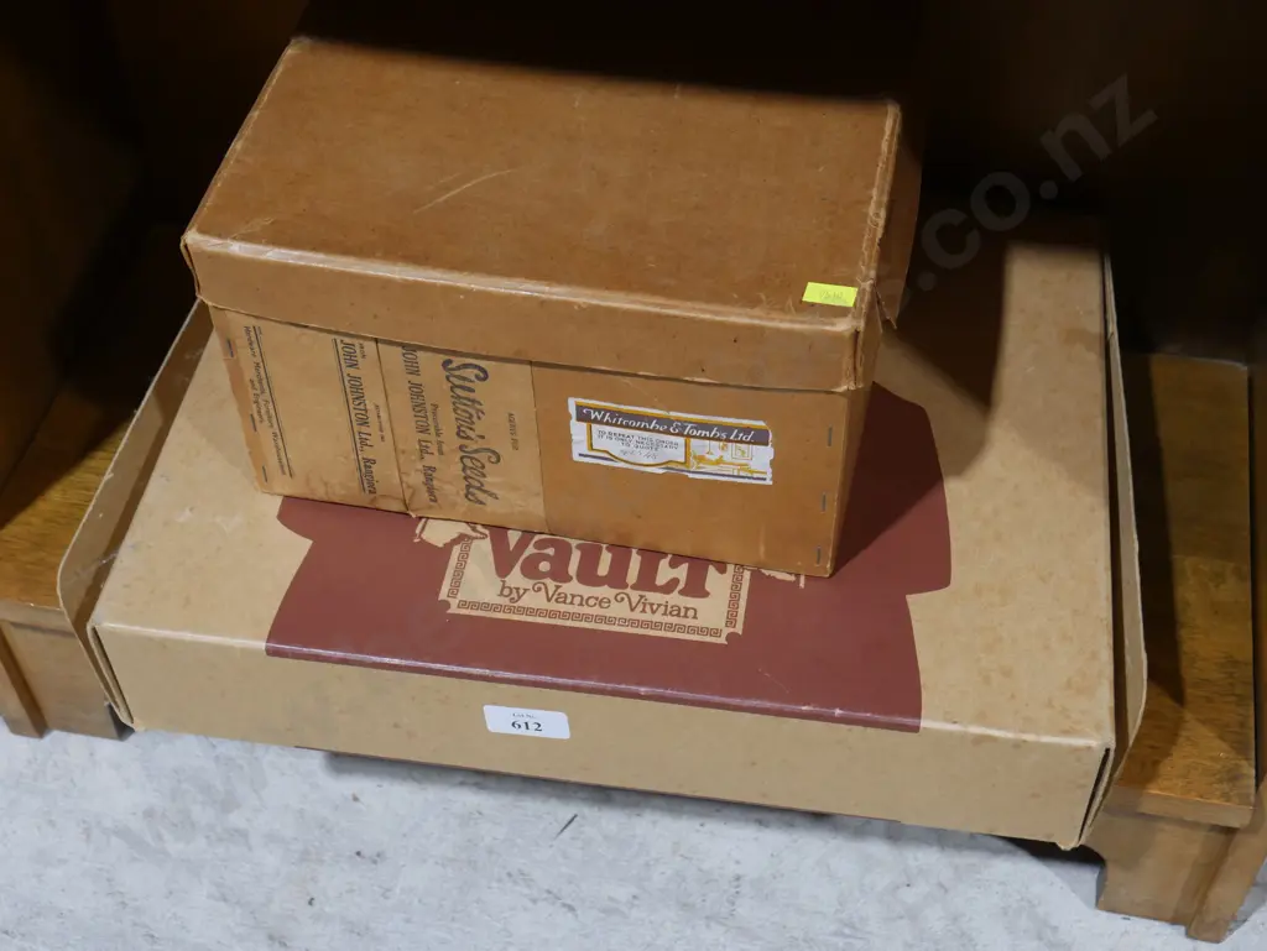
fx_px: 1831
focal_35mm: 50
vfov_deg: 29.1
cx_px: 634
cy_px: 476
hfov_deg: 38.2
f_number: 5.3
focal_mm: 25
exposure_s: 1/60
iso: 800
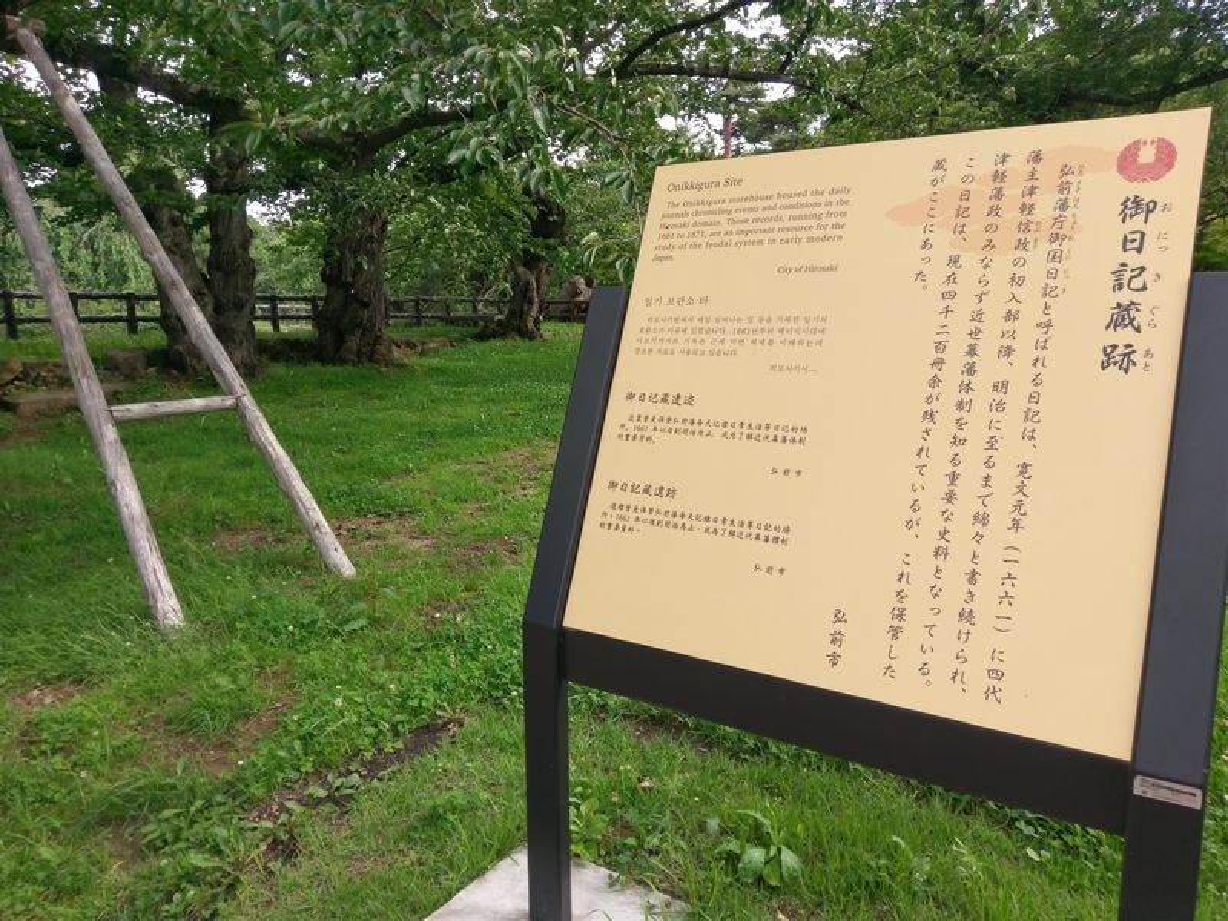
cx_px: 614
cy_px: 460
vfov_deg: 53.1
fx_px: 922
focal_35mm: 26
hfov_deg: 67.3
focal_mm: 4.58
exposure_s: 1/513
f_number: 1.8
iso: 100
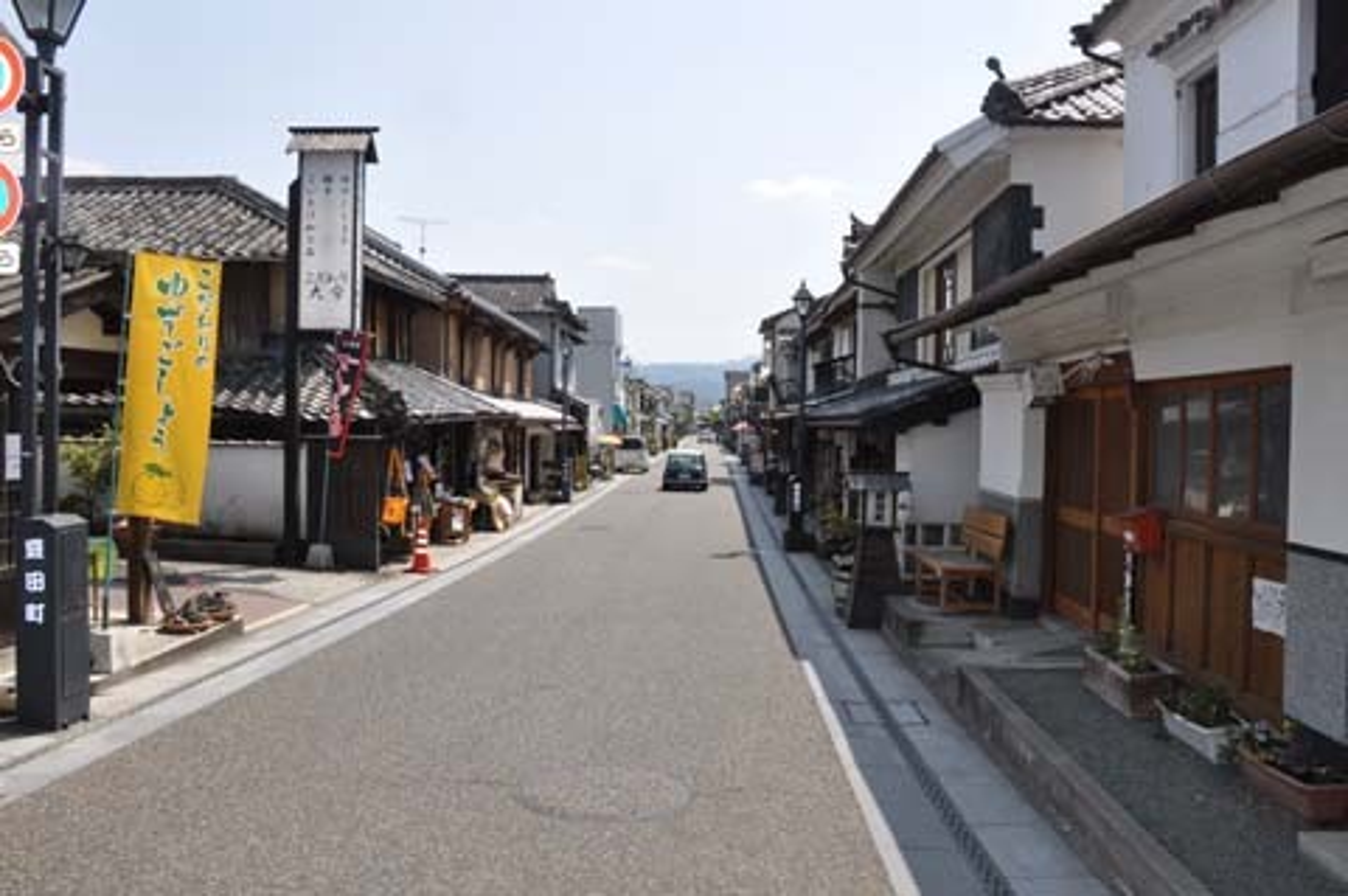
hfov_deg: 62.0
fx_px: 1122
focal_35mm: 30
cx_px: 674
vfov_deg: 43.5
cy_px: 448
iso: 200
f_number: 11
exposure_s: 1/200
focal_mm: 20
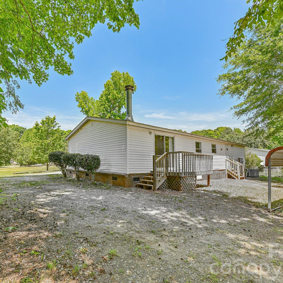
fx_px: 166
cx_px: 121
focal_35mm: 18
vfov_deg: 80.7
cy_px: 142
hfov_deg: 80.2
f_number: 8
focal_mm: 14
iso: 100
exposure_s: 1/160
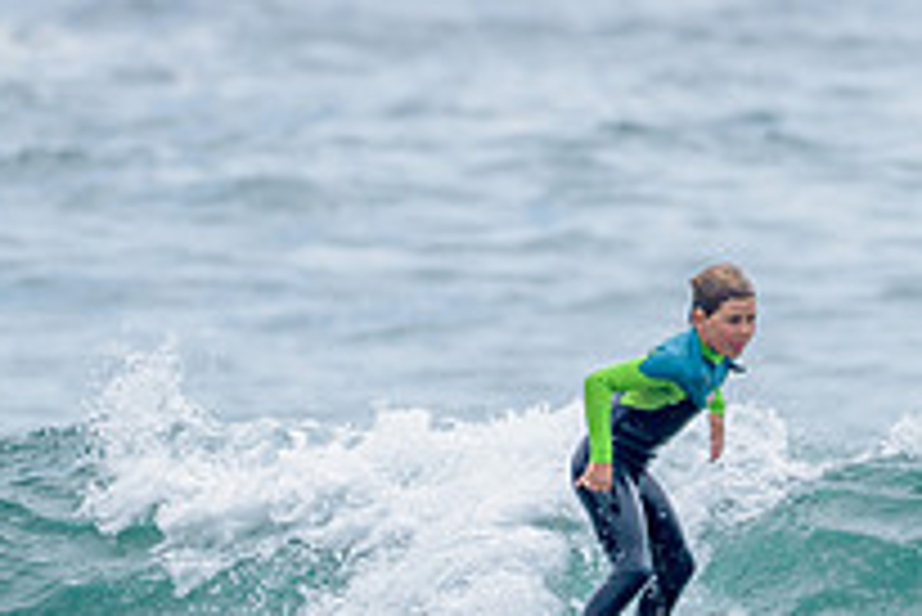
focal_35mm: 1737
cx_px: 672
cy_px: 469
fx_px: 44516
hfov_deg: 1.2
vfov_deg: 0.8
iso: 250
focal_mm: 500
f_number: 5.6
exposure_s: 1/2000
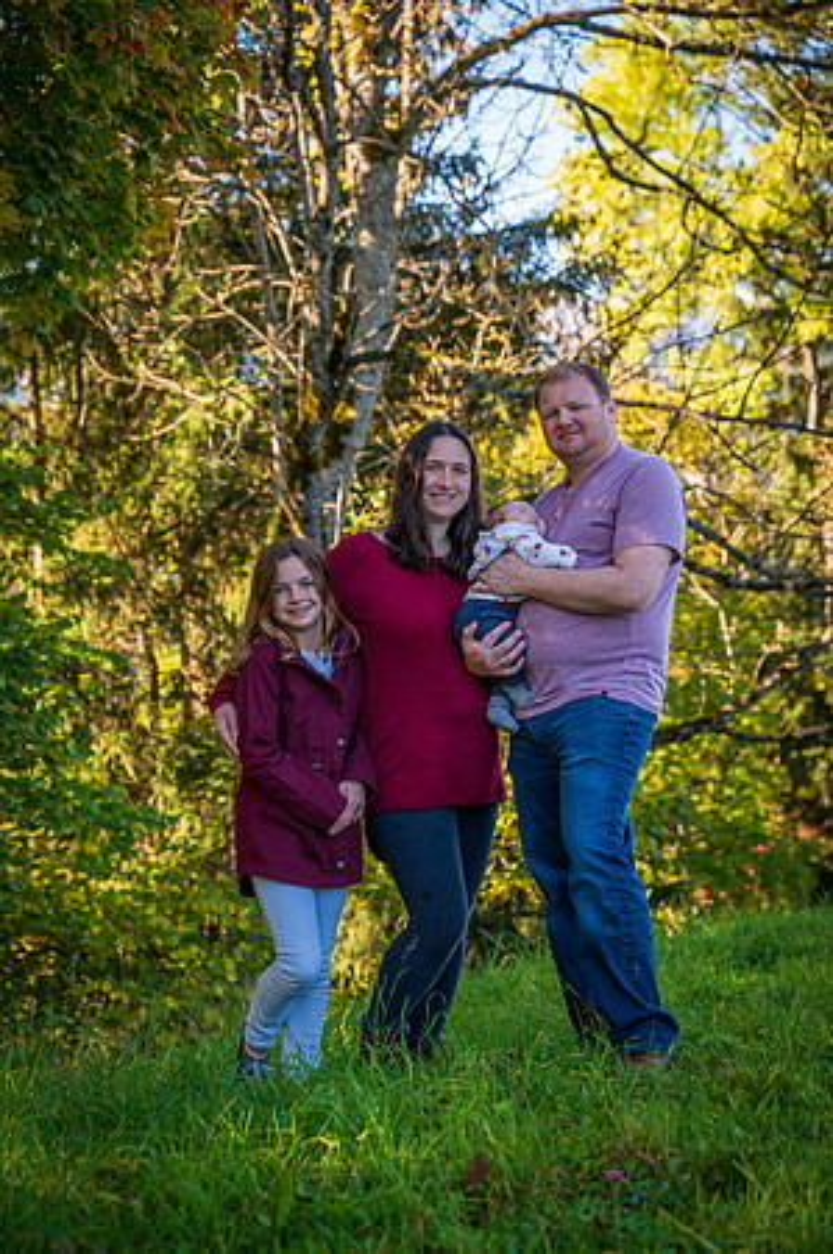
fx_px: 2331
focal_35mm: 67
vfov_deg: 30.1
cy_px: 627
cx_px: 416
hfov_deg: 20.3
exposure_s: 1/320
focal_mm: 67
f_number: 4.5
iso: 200
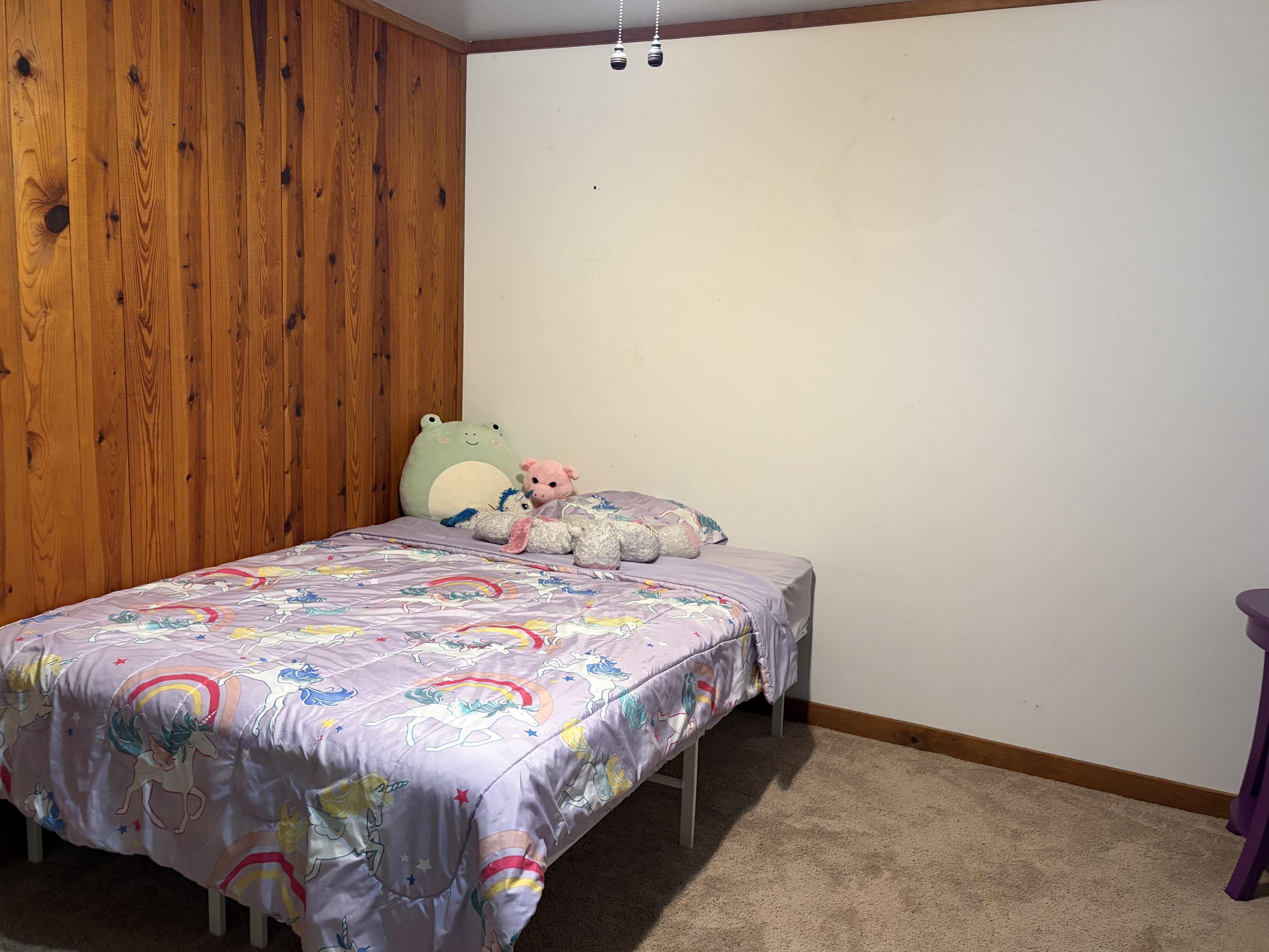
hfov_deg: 63.4
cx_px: 591
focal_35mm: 28
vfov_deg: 49.7
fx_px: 1026
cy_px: 460
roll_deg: -2.1
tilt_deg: -7.8
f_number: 1.6
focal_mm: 5.96
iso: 250
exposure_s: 1/60
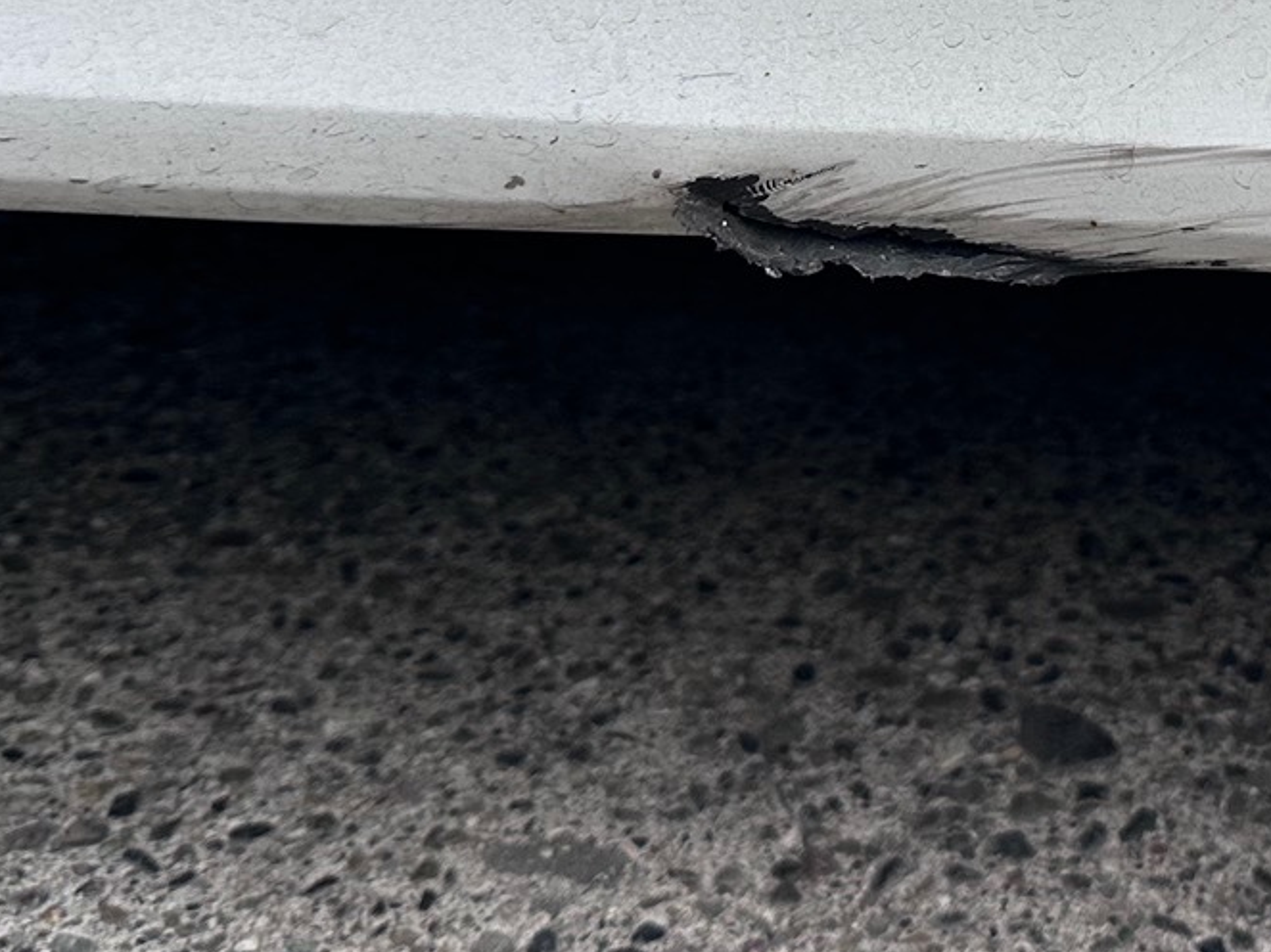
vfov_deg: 18.9
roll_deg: -0.8
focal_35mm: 73
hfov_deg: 25.8
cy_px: -222
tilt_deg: -17.5
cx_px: 1143
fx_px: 2680
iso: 80
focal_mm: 6.86
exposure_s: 1/1721
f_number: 1.78
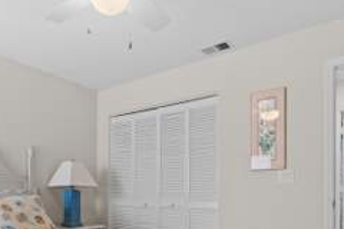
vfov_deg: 39.1
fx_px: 306
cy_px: 192
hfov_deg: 57.7
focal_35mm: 32
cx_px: 122
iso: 100
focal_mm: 16
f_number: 9
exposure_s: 1/2
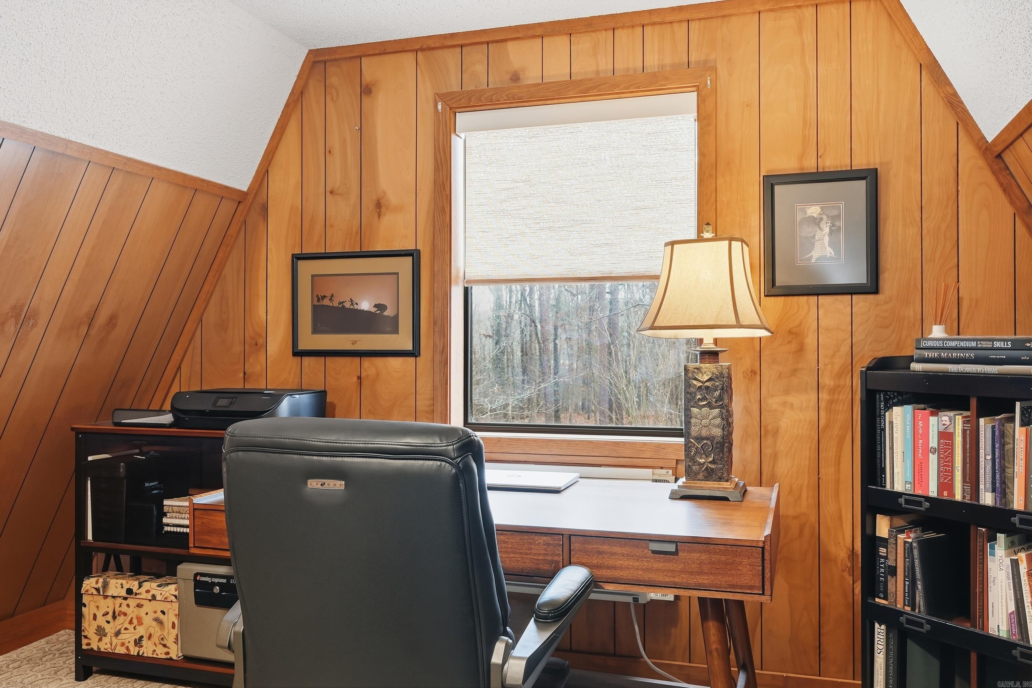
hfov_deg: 62.8
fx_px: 846
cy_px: 344
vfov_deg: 44.3
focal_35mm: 30
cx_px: 516
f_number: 9
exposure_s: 1/30
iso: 250
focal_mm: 29.5
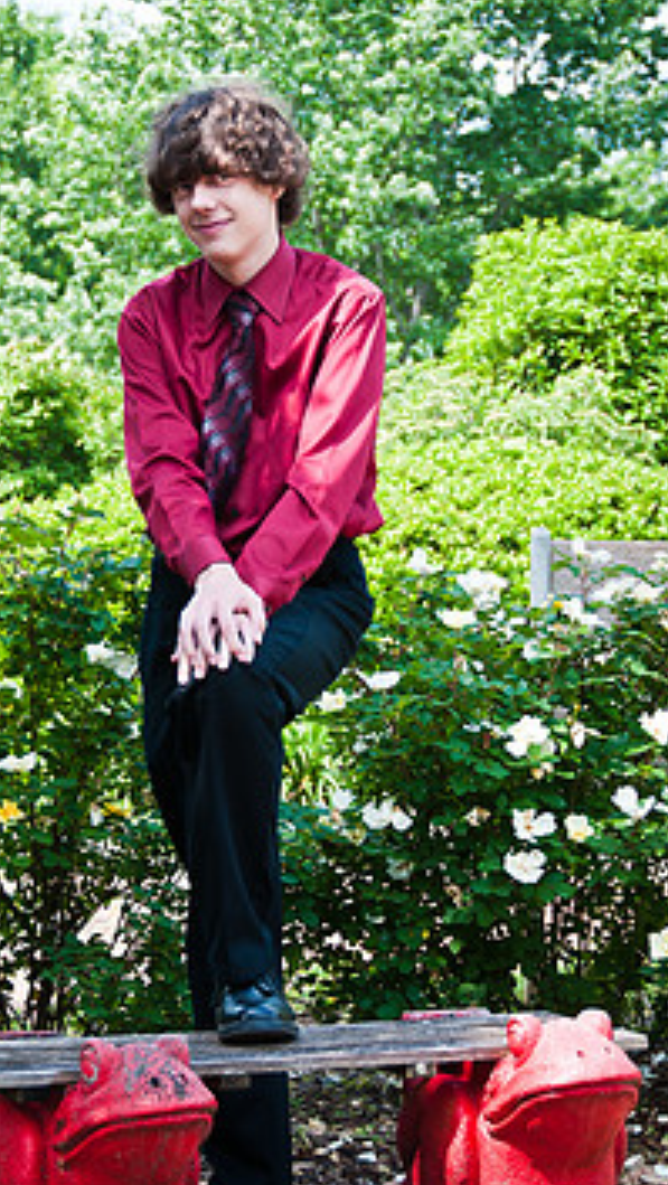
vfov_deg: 19.1
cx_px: 247
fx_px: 3521
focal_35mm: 112
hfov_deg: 10.8
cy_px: 618
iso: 200
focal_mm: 56
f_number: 4.8
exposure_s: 1/250
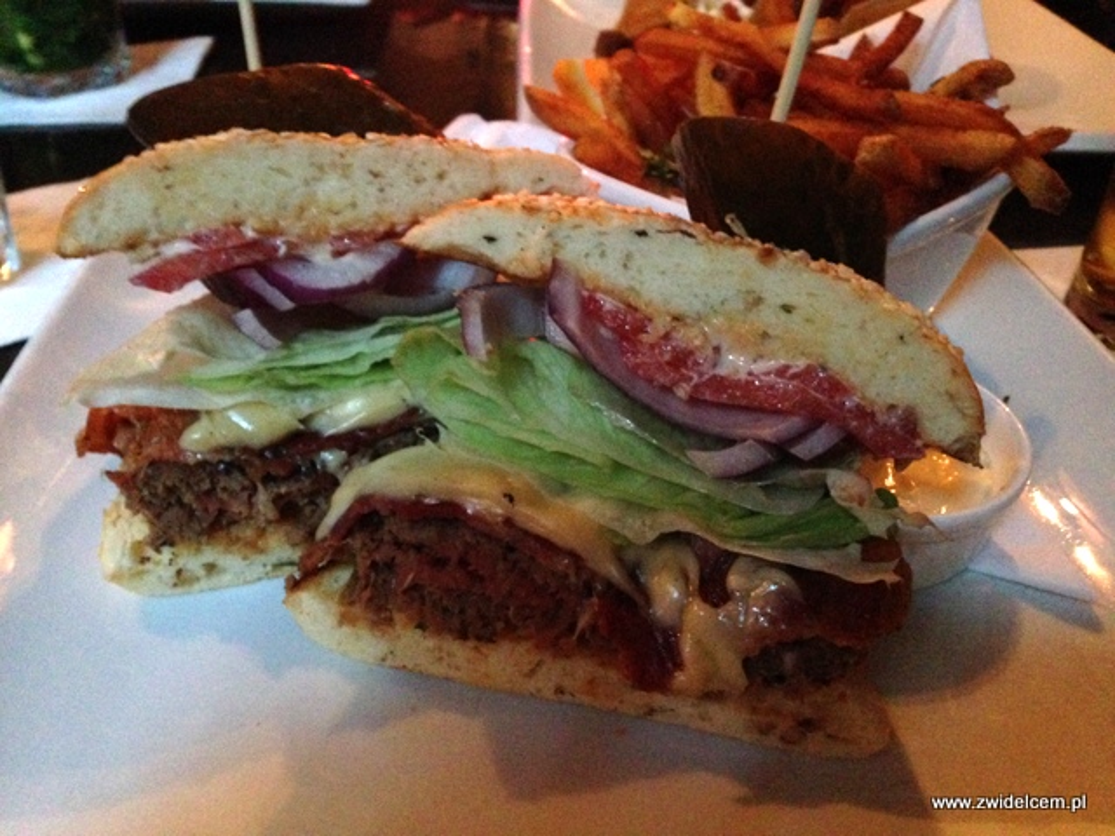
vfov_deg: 42.9
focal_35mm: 33
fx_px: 1063
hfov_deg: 55.4
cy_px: 418
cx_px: 558
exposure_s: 1/15
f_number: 2.4
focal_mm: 4.12
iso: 800
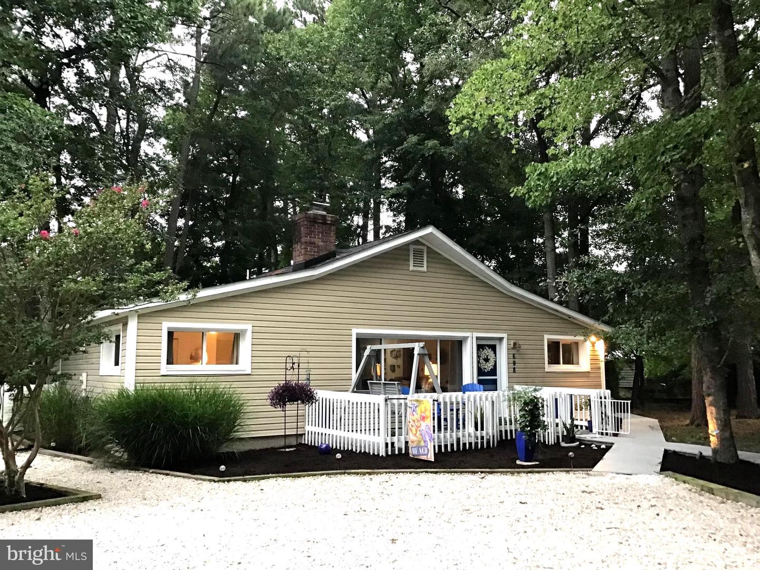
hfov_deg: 58.4
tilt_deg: +5.7
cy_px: 285
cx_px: 380
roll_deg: +0.7
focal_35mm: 31
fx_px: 681
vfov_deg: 45.4
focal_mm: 3.3
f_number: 2.4
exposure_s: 1/30
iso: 125
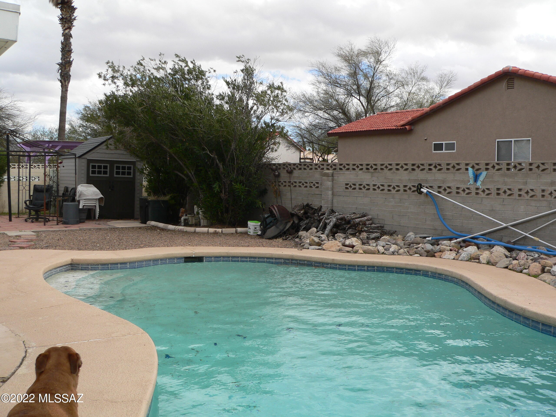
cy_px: 208
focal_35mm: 36
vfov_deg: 39.7
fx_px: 578
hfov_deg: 51.4
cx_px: 278
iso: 80
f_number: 4
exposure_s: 1/400
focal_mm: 6
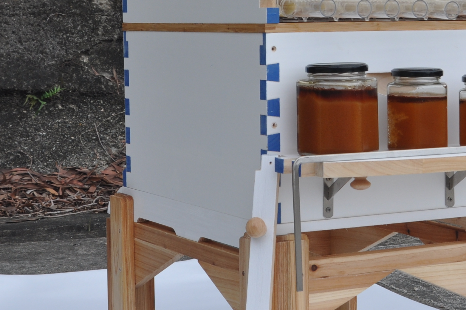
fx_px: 1383
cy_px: 74
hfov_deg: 19.0
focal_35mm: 107
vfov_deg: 12.7
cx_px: 345
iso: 200
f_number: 9
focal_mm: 26
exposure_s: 1/320
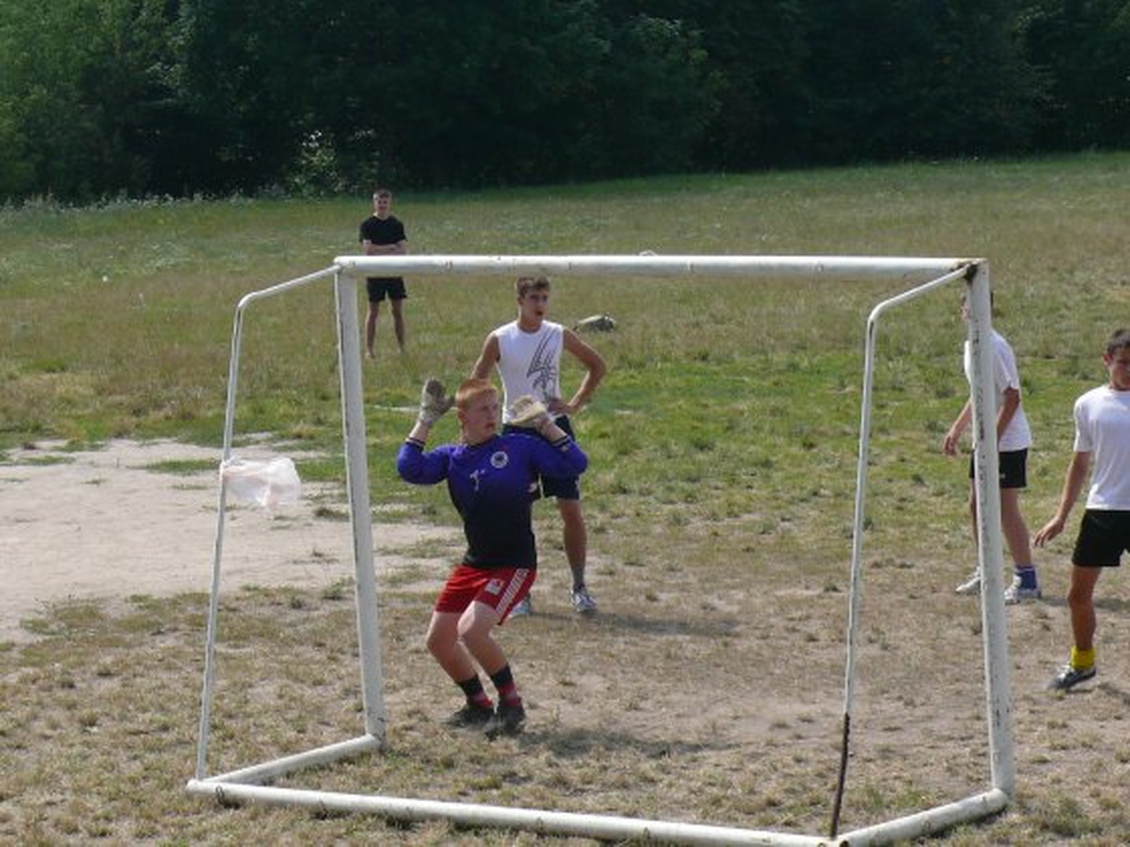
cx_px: 565
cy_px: 424
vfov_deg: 12.7
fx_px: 3819
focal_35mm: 117
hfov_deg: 16.8
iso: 100
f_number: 5.6
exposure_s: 1/400
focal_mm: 14.4
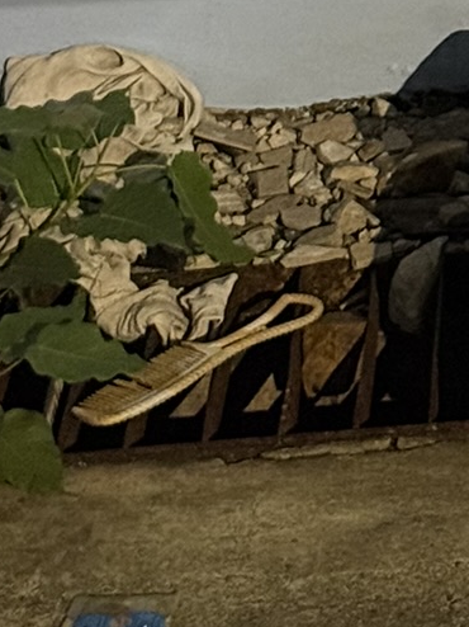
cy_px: -230
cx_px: 935
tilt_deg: -18.6
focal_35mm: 199
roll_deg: -0.1
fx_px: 3598
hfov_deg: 7.2
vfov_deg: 9.7
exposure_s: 1/20
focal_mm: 6.76
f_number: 1.78
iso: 640
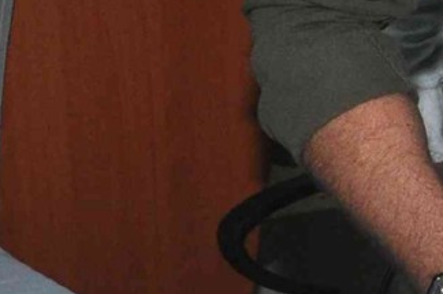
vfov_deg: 7.0
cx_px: 930
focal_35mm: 188
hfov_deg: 10.0
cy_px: -284
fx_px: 2310
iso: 640
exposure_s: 1/200
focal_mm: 18
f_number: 10
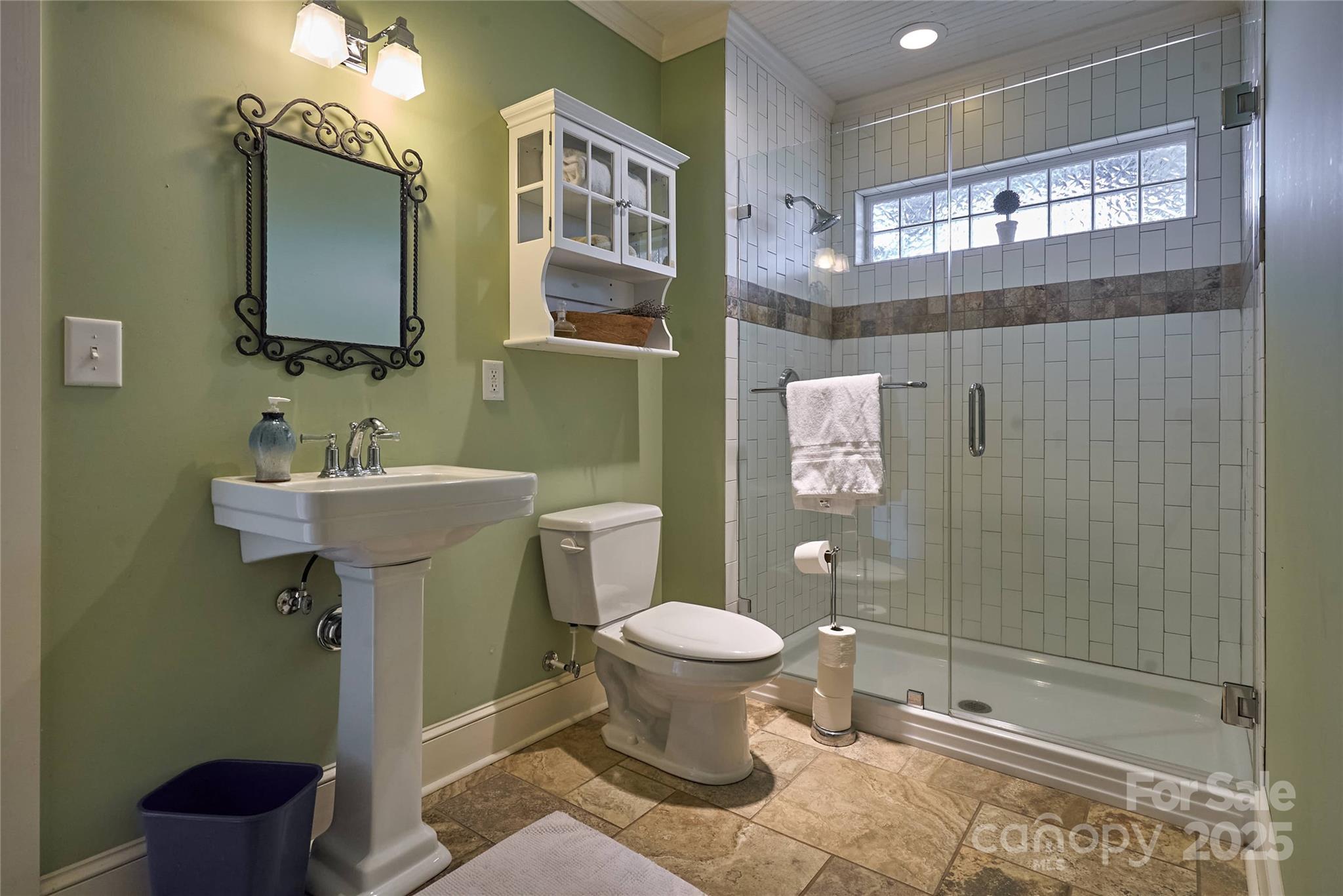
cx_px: 672
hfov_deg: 93.3
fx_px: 634
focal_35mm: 17
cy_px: 448
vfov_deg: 70.5
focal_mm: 17
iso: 800
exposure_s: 1/50
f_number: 8
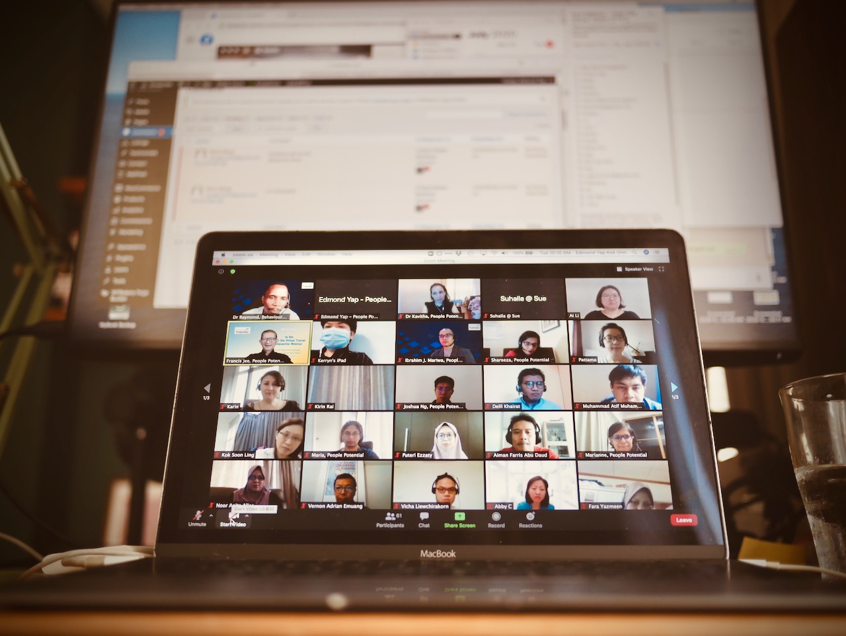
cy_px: 318
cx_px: 423
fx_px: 978
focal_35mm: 40
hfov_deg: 46.8
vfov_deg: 36.0
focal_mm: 20
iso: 200
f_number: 1.7
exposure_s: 1/100
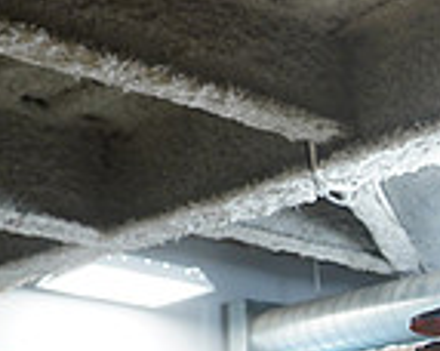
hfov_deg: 16.4
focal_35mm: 99
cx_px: 785
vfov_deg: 14.1
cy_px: 590
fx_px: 1287
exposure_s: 1/100
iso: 2000
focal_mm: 26
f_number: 4.5
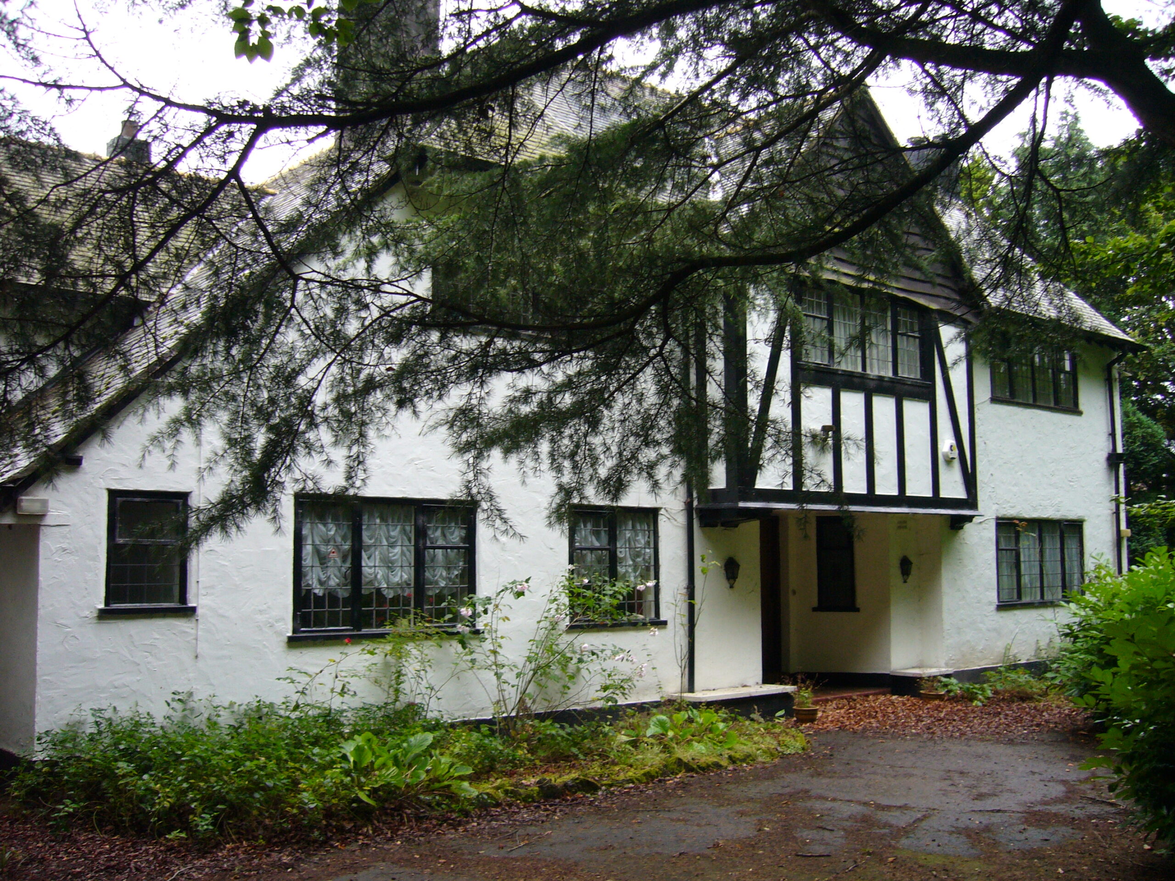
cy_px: 440
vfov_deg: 40.7
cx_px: 588
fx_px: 1188
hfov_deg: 52.6
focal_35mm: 35
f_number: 2.8
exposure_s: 1/80
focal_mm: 5.8
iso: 100
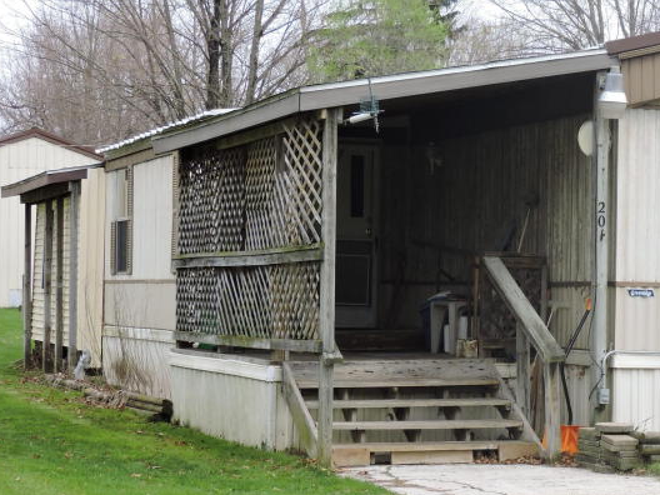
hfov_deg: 19.9
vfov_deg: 15.2
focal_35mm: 97
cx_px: 565
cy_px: 299
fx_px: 1849
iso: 100
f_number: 3.6
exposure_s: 1/320
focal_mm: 8.9
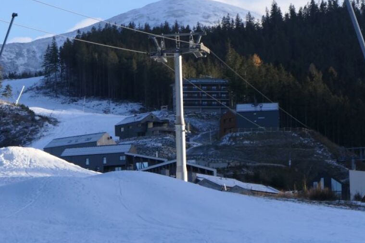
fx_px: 2291
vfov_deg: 6.1
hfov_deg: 9.1
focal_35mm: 226
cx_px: 173
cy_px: 123
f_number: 4.2
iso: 400
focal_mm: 52.3
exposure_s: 1/80
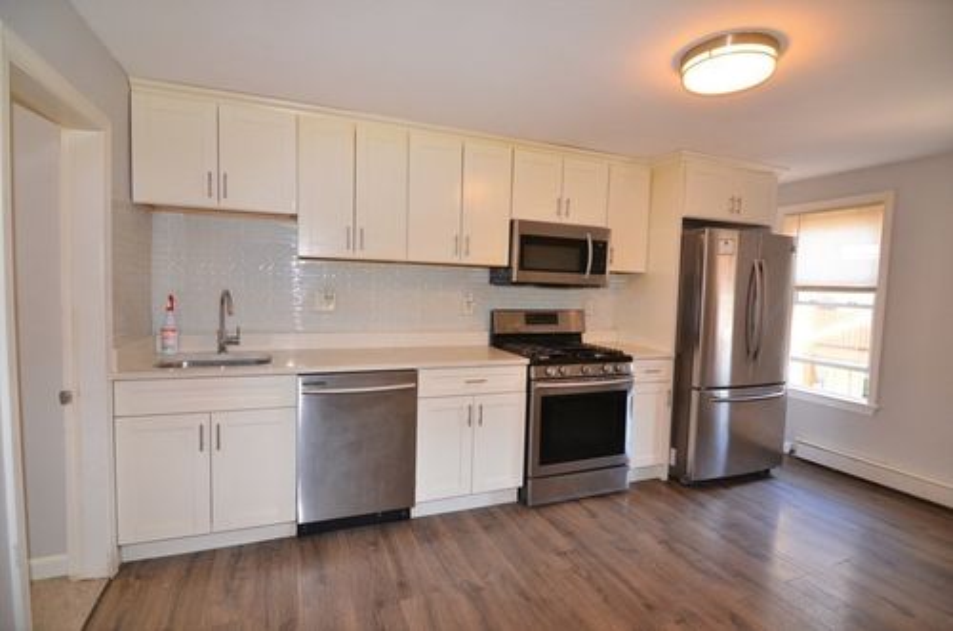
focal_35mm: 16
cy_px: 316
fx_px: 436
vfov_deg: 71.8
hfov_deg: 95.1
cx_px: 476
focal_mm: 11
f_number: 4
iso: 720
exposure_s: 1/60
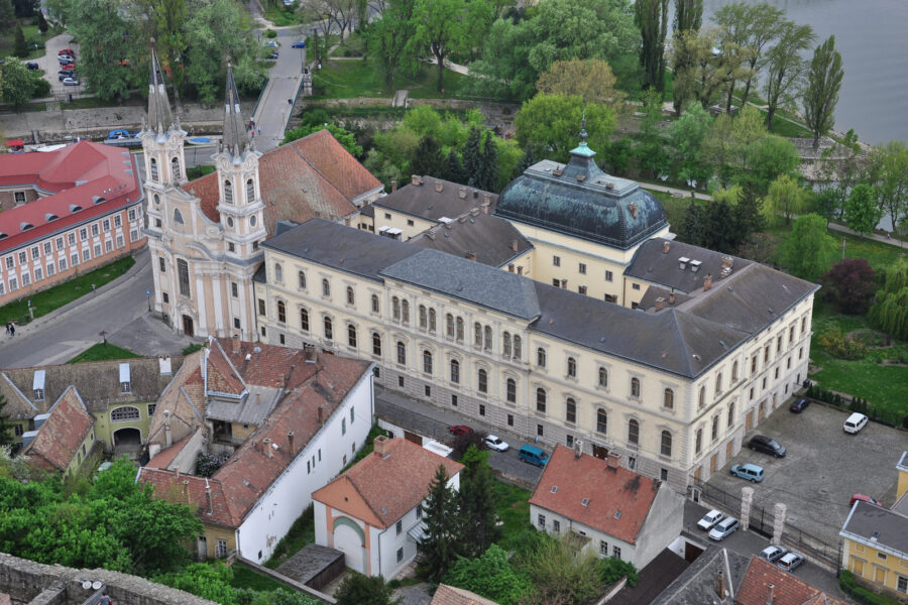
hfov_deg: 33.4
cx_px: 454
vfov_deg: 22.6
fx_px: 1513
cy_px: 302
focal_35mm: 60
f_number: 6.3
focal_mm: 40
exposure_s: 1/160
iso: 200
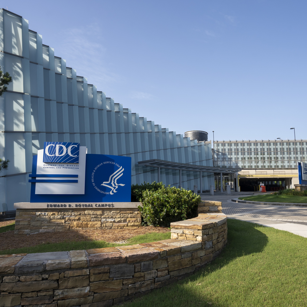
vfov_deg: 60.9
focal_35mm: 26
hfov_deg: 60.9
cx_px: 162
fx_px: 261
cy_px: 154
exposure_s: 1/320
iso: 250
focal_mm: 20
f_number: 8
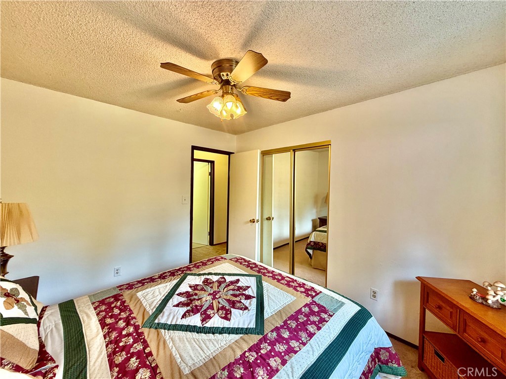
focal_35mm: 14
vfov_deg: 85.7
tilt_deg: -0.9
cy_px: 190
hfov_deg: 102.1
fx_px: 205
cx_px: 253
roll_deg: -1.6
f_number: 2.2
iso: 200
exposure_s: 1/60
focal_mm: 2.22
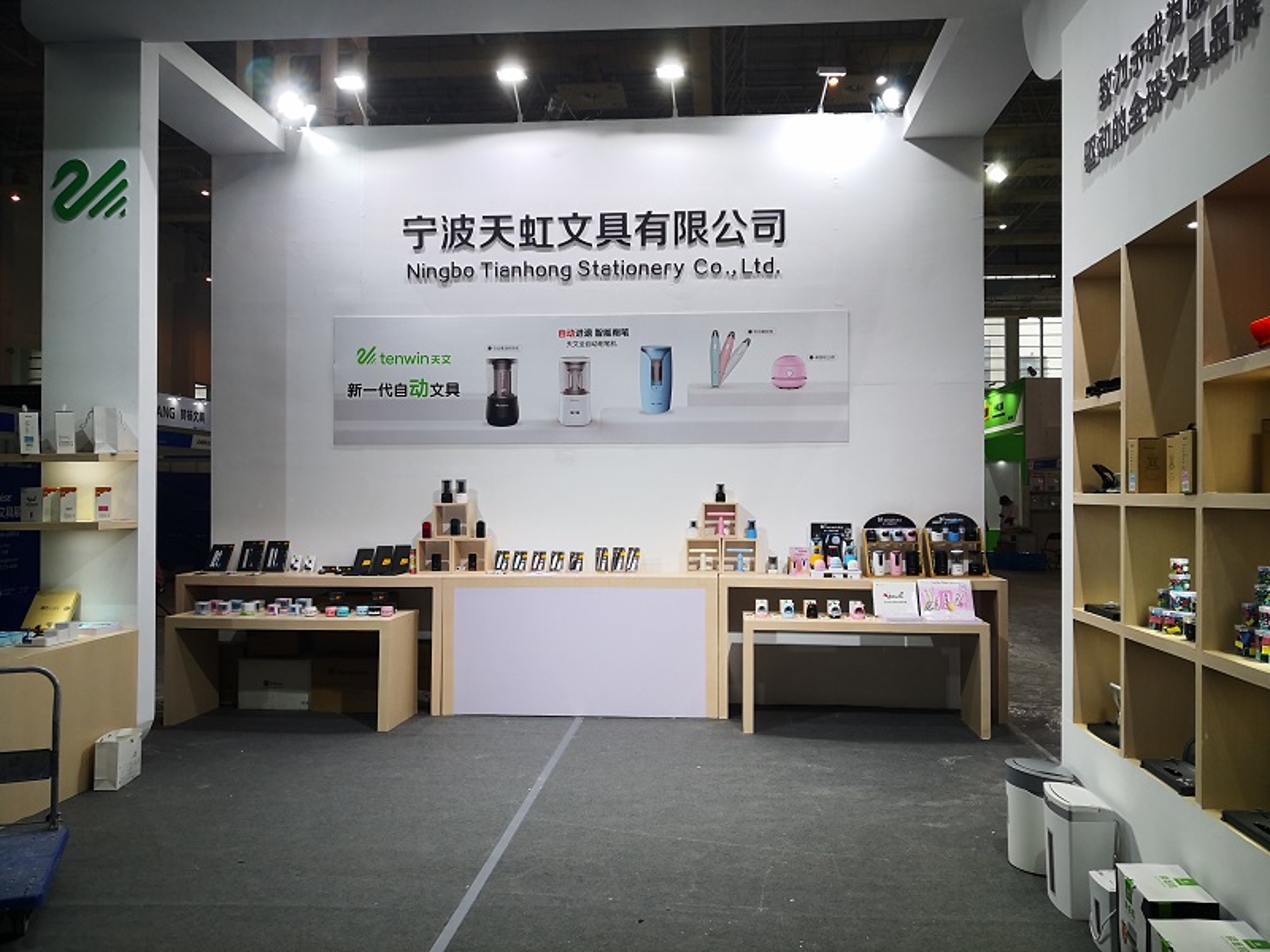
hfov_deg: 65.3
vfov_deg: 51.4
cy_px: 476
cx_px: 635
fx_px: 991
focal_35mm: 27
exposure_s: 1/100
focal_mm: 3.95
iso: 64
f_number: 1.6
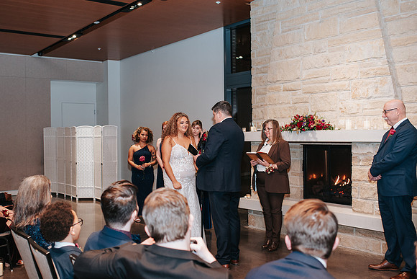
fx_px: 463
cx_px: 179
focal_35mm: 40
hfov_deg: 48.4
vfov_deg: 33.5
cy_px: 140
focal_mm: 35
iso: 1000
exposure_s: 1/200
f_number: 2.8
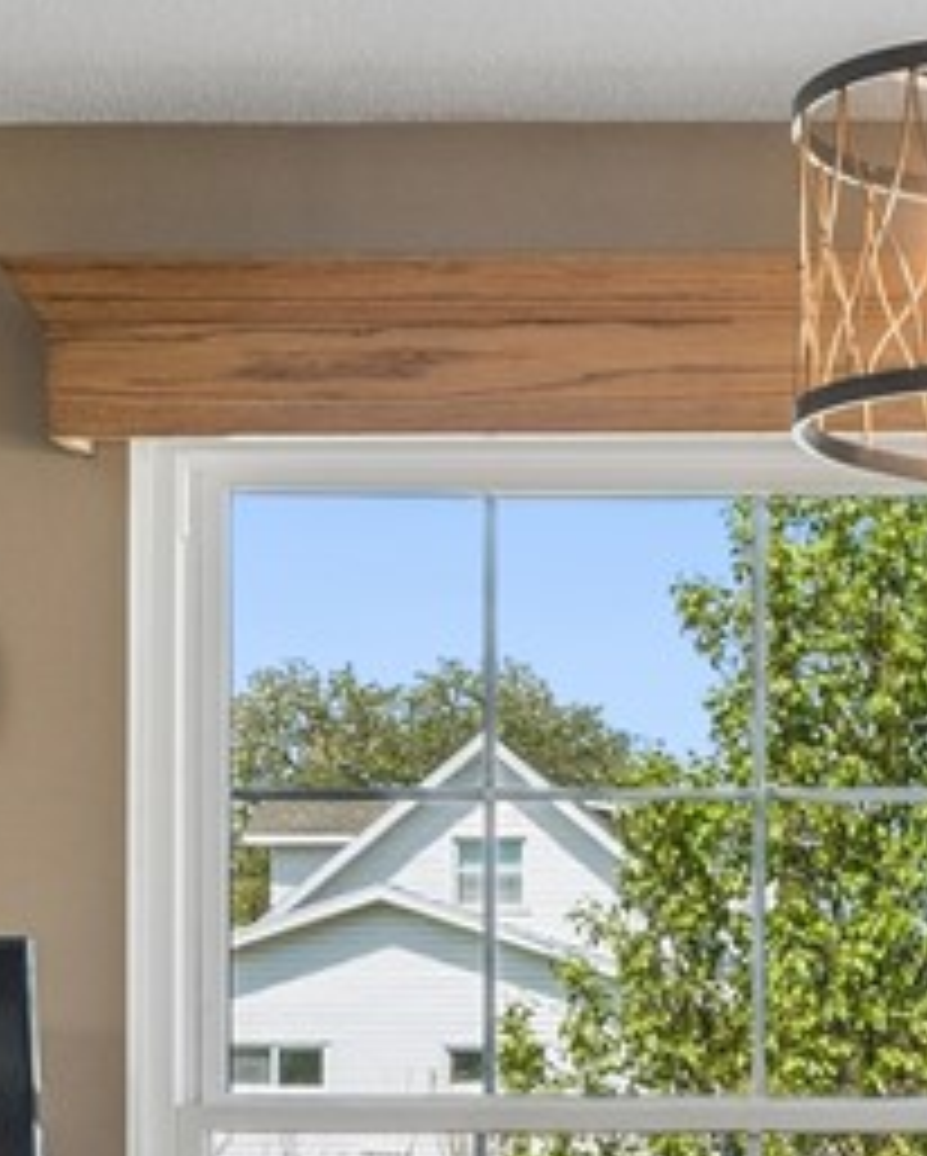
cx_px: 1154
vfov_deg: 19.0
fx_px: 3391
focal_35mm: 99
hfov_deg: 15.0
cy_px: 1046
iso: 400
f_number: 10
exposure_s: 1/60
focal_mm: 16
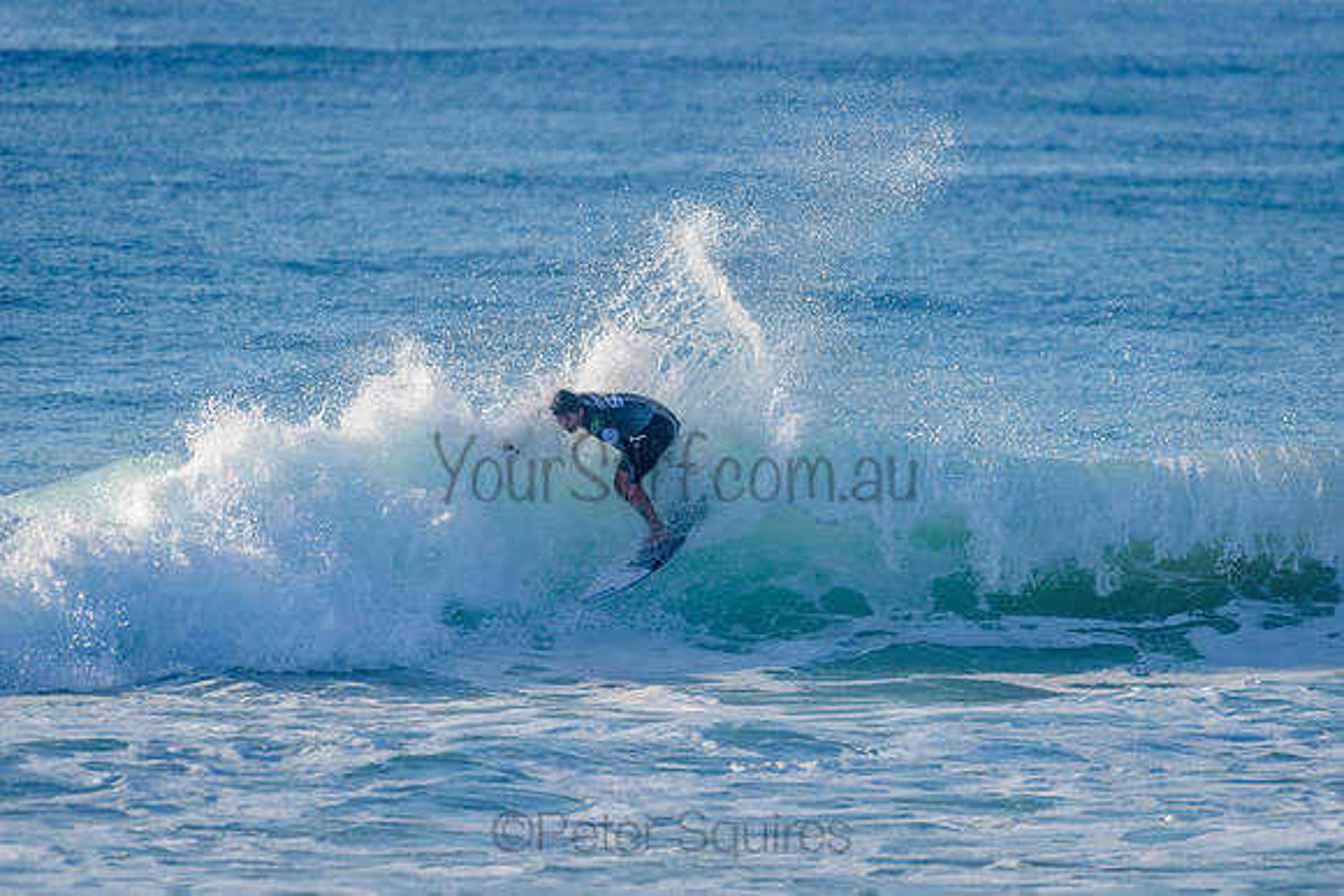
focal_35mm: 500
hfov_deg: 4.1
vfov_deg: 2.8
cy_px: 448
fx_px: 18670
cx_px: 672
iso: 280
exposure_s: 1/2000
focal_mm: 500
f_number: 5.6
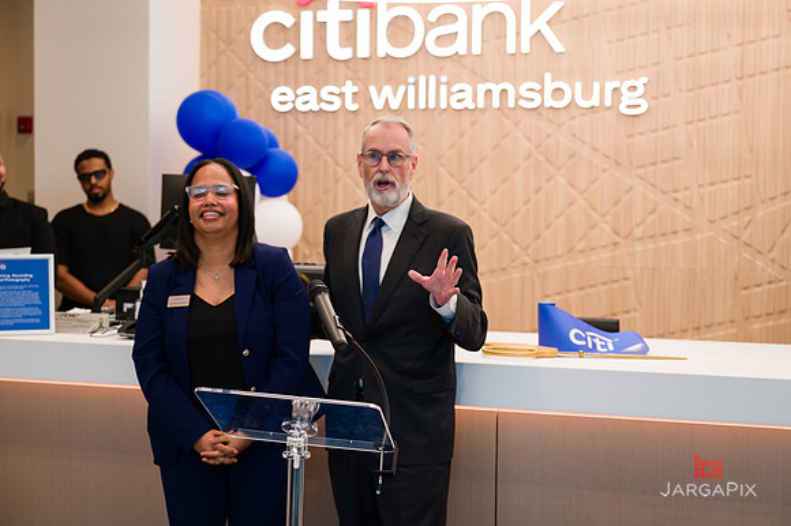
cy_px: 251
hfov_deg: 35.9
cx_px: 414
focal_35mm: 56
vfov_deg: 24.3
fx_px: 1221
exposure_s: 1/200
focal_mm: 53
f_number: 3.2
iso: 400
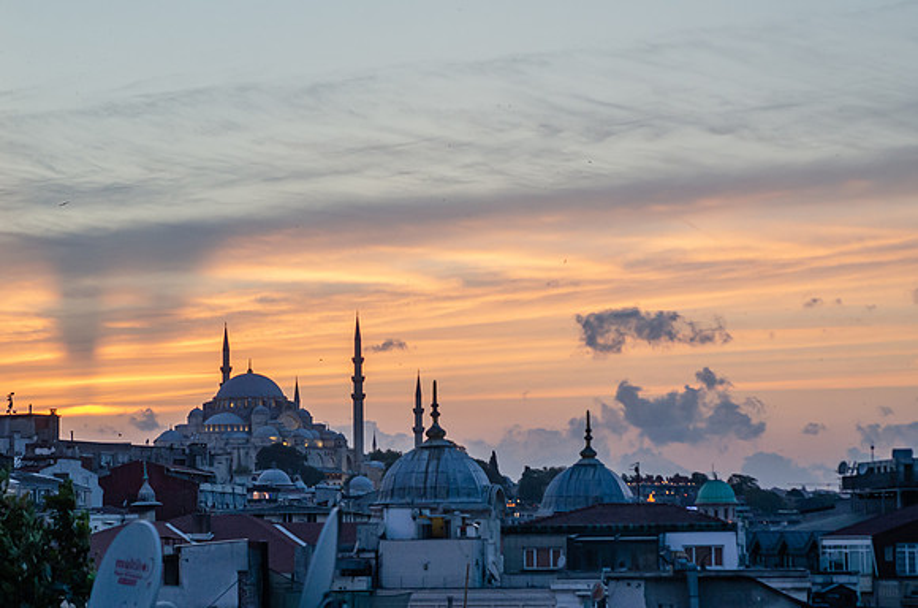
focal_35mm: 108
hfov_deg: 19.0
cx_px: 411
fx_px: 2743
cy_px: 336
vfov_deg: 12.6
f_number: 4.5
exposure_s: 1/320
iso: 640
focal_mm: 65
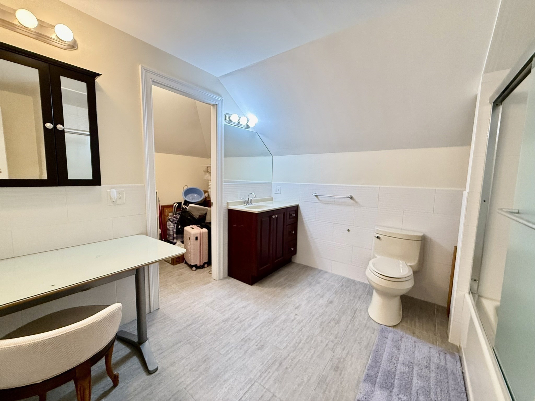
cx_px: 268
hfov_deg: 102.1
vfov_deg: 85.7
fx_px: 216
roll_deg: -2.4
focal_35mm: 14
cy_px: 200
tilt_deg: -6.0
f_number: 2.2
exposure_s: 1/60
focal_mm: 2.22
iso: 400
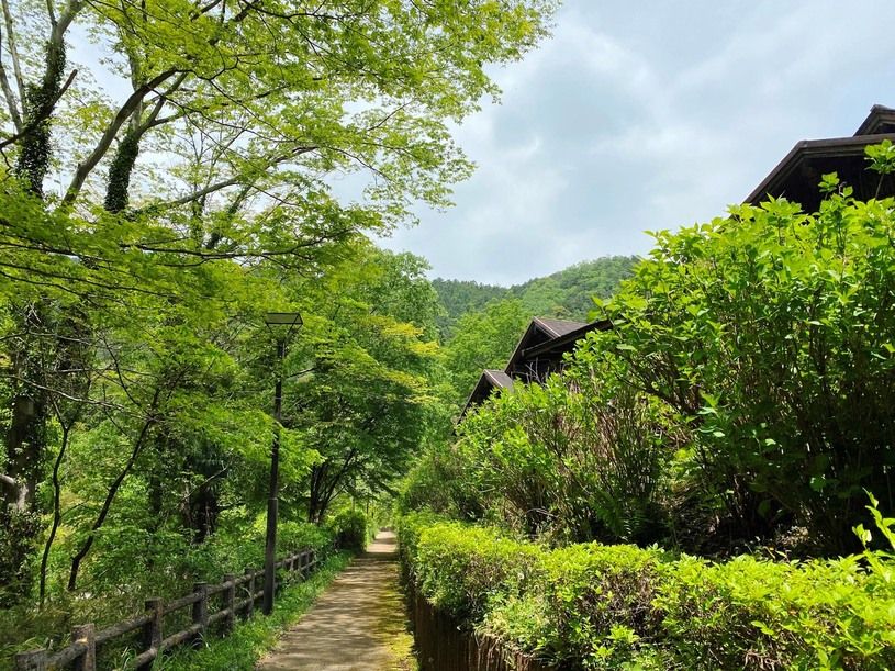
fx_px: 672
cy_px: 336
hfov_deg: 67.3
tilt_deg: +11.7
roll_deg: +1.1
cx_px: 448
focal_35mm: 26
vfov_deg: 53.1
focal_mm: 4.25
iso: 32
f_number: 1.8
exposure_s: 1/3610
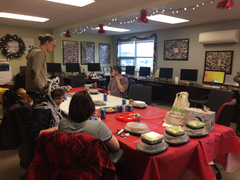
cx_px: 120
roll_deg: -0.2
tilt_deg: -9.4
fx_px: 201
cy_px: 90
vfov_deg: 48.2
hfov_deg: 61.7
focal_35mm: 29
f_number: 2.2
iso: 40
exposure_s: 1/30
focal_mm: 4.15
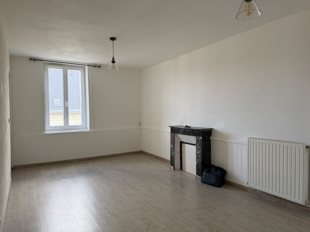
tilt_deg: -1.6
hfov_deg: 71.6
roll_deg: +0.7
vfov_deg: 56.8
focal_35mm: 24
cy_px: 116
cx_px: 155
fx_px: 215
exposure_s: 1/228
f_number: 1.78
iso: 200
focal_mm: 6.76
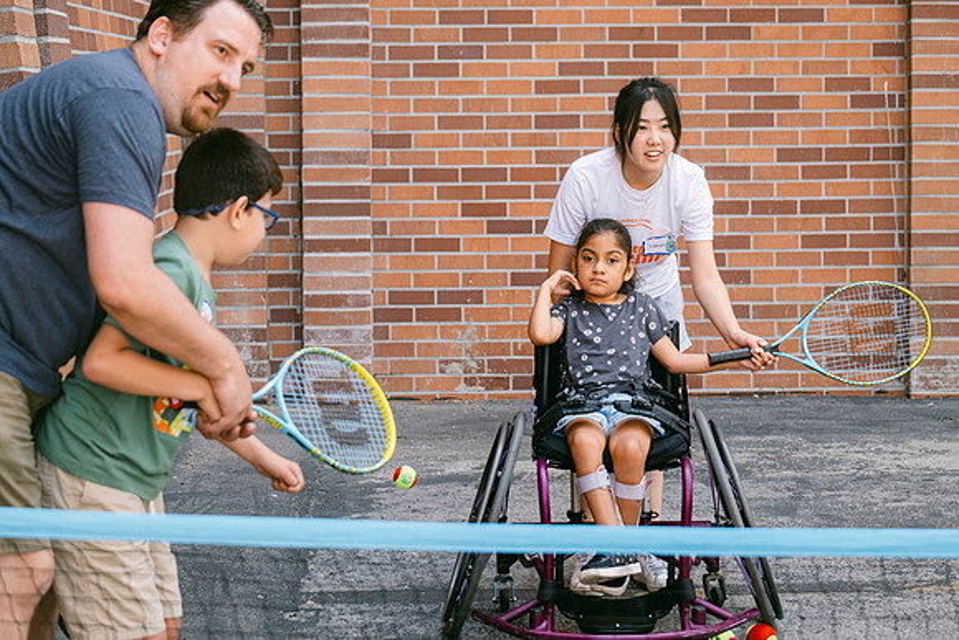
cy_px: 320
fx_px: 2113
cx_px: 480
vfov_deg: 17.2
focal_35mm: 79
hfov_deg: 25.6
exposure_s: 1/150
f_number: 2.8
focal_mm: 52
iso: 160
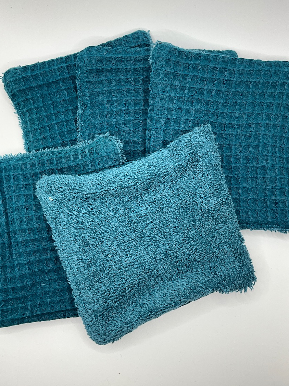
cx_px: 160
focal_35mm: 33
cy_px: 189
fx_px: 367
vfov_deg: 55.3
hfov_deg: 42.9
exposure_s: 1/122
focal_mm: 3
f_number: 1.8
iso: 32
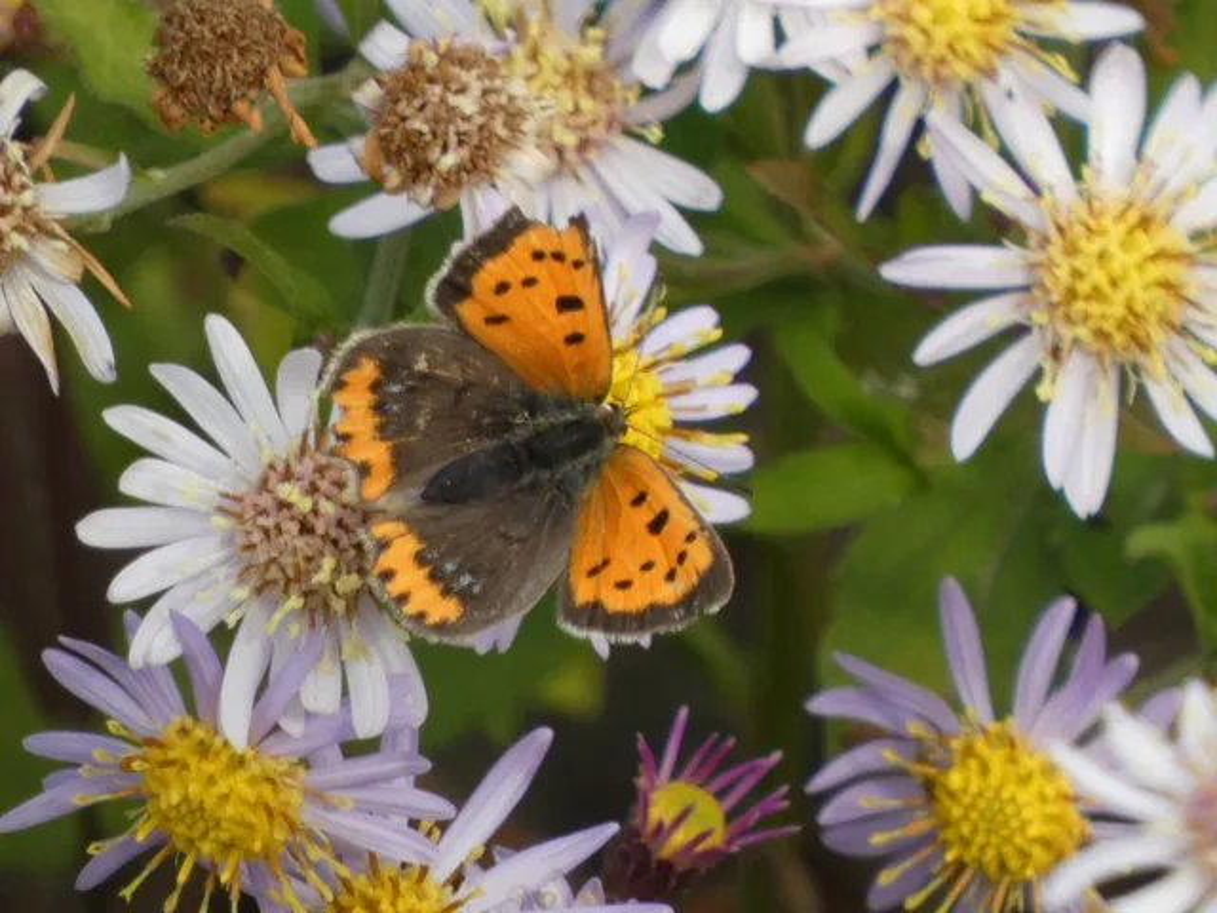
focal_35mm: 1200
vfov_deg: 1.2
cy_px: 456
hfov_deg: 1.7
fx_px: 42189
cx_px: 608
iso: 160
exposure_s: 1/125
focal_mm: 215
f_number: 5.9
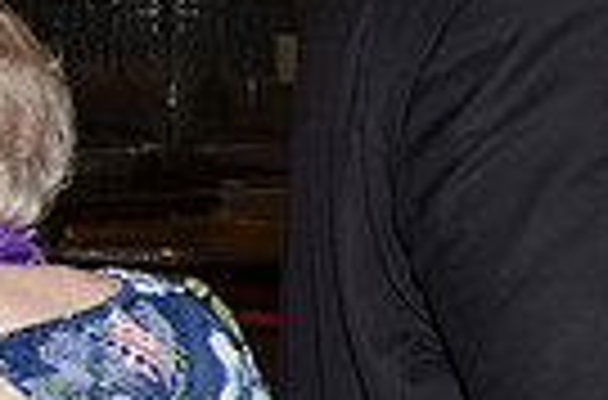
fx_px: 3467
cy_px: 126
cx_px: 1180
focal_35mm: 206
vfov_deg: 6.6
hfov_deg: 9.4
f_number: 5.6
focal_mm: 32
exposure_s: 1/60
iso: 400
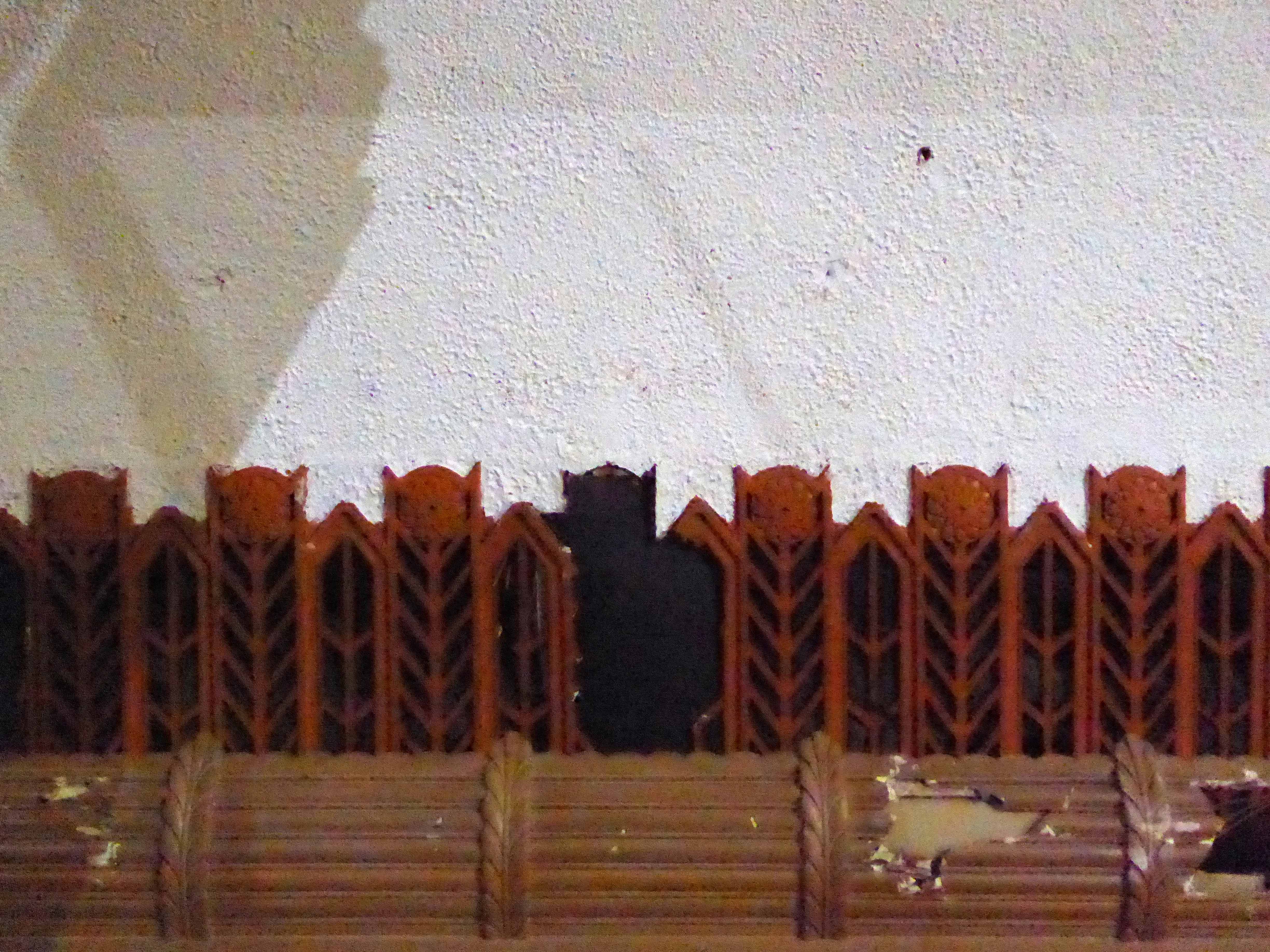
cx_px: 635
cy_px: 476
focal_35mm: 37
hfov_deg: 50.1
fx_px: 1357
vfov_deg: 38.7
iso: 6400
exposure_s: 1/30
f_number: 3.7
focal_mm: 6.7
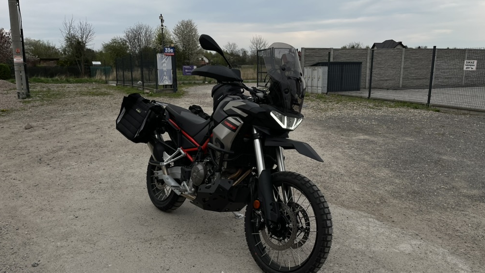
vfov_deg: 40.1
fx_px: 373
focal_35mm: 29
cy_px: 154
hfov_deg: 66.1
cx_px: 243
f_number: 1.6
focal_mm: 5.1
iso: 50
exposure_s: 1/696
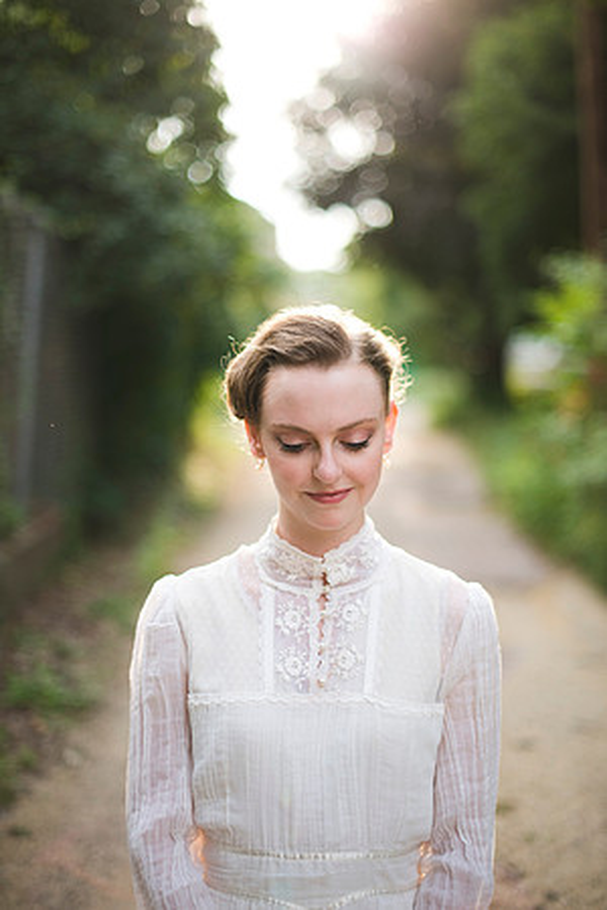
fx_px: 1264
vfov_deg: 39.6
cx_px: 304
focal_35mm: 50
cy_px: 455
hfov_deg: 27.0
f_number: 1.4
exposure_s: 1/1000
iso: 200
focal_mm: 50
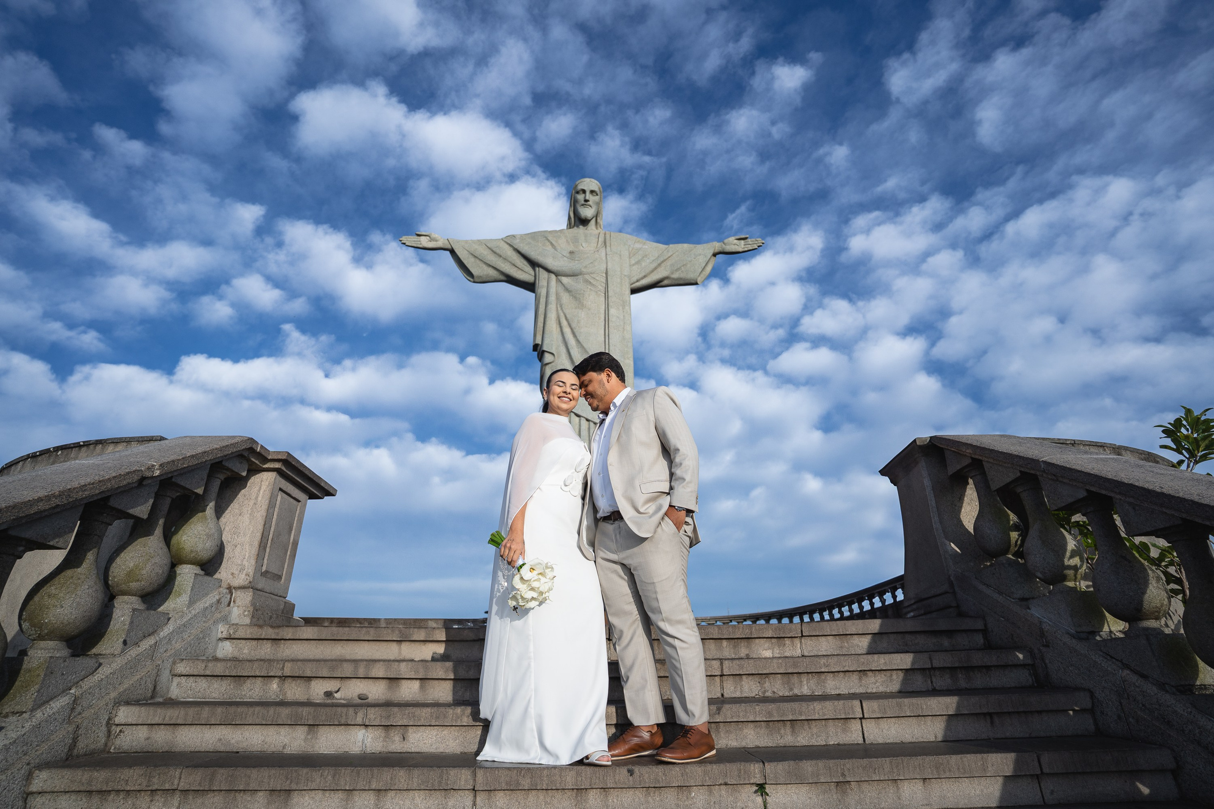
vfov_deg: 70.4
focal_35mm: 17
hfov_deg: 93.3
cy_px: 404
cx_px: 607
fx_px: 573
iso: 160
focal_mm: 17
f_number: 2.8
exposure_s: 1/2000
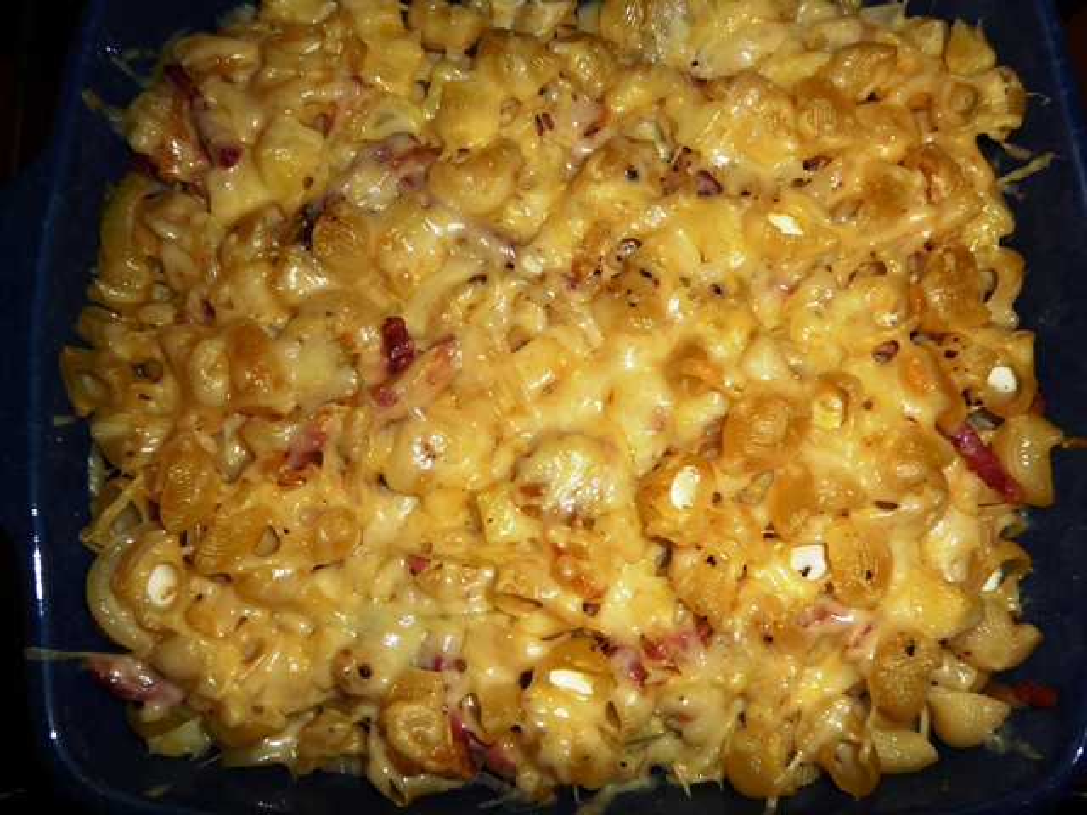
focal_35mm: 34
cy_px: 408
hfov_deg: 54.0
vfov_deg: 41.8
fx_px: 1068
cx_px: 544
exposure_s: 1/30
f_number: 3.6
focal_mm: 5.6
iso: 100
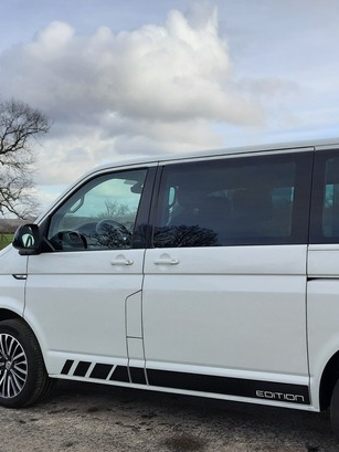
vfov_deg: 47.8
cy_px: 233
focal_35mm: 39
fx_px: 509
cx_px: 288
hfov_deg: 35.2
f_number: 2
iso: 32
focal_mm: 4.6
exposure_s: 1/842
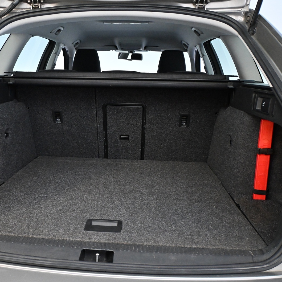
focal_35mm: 39
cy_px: 140
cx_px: 108
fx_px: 359
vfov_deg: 42.8
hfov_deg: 42.6
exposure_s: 1/80
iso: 3200
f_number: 3.8
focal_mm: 20
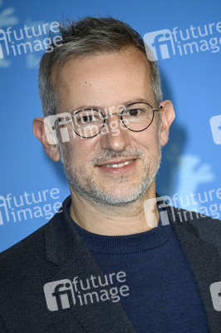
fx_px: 2767
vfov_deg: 6.9
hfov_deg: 4.6
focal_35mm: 300
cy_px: 166
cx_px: 110
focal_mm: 300
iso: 800
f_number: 5.6
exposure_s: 1/200
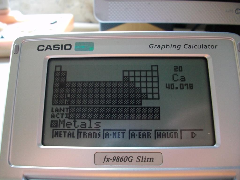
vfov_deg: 44.2
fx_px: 222
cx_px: 120
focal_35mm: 32
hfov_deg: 56.8
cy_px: 90
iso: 200
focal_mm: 5.7
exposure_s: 1/31.5
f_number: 2.9
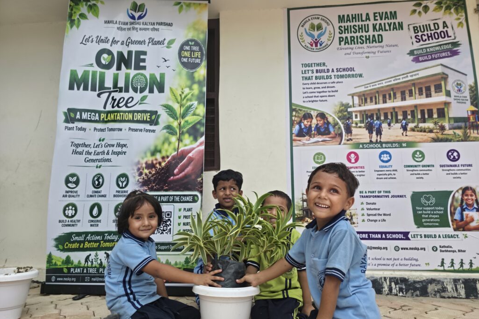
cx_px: 239
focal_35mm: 24
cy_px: 173
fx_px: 319
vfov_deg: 53.0
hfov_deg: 73.8
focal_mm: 6.3
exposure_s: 1/335
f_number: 1.7
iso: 12
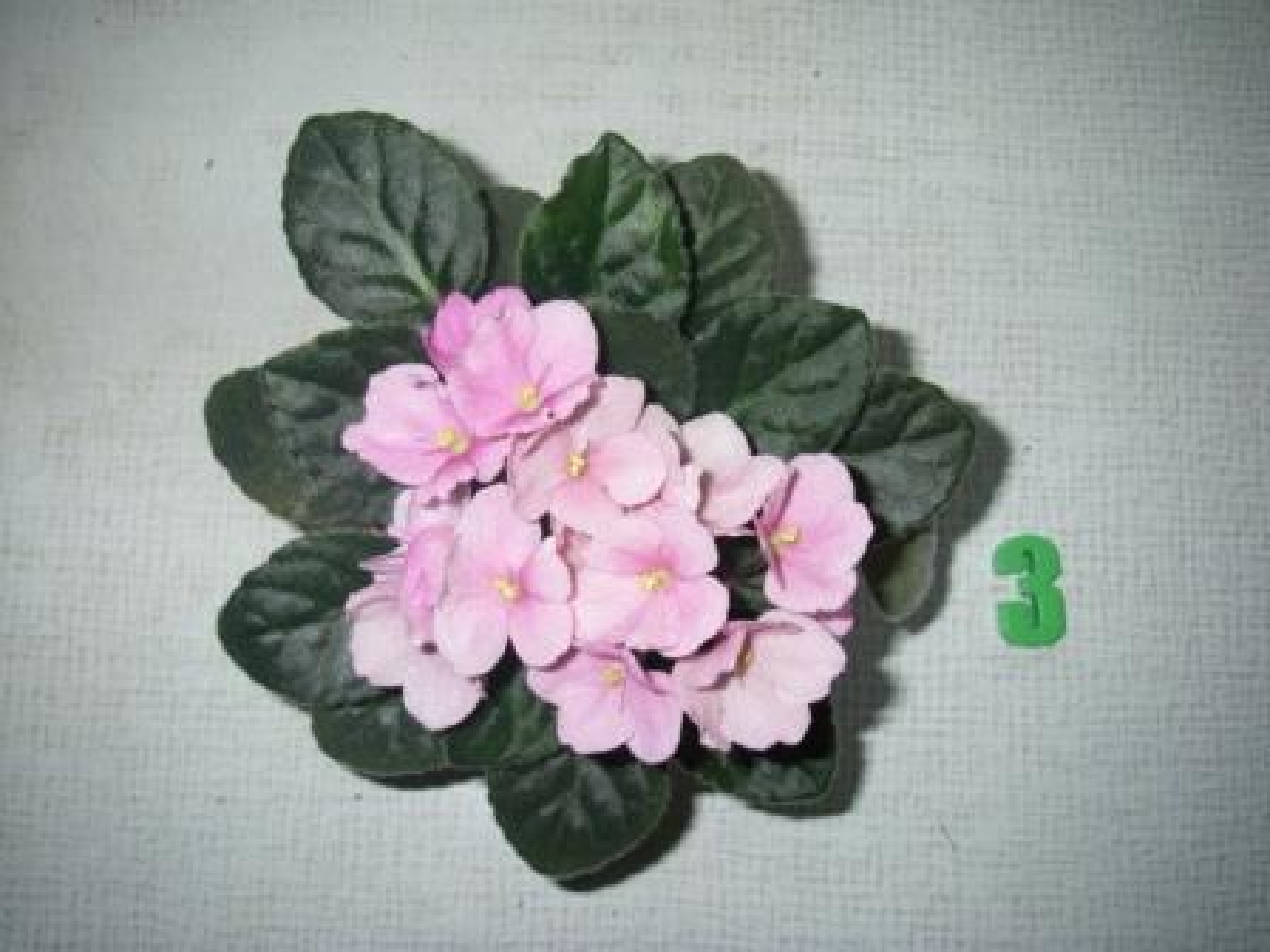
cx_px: 635
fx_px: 1394
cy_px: 476
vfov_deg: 37.7
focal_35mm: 38
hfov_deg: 49.0
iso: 250
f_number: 3.3
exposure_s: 1/50
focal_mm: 6.3
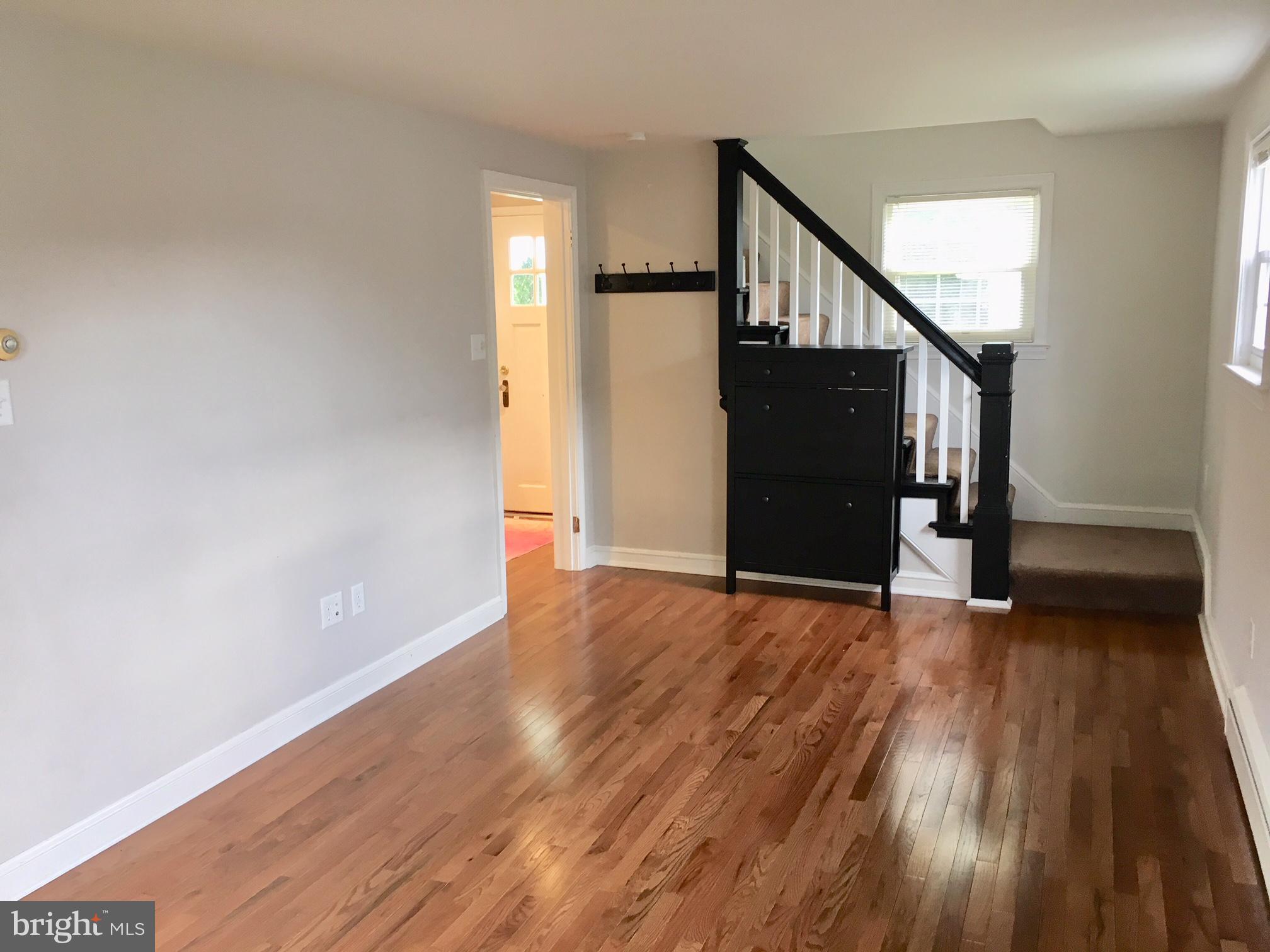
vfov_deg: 48.2
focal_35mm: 29
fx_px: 1064
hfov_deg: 61.7
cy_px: 476
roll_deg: -0.5
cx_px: 635
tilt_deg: -11.1
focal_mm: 4.15
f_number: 2.2
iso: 64
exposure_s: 1/30
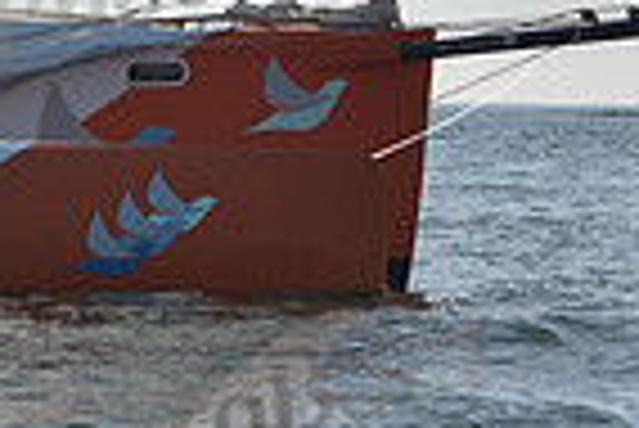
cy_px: -228
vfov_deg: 4.8
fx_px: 5082
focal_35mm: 286
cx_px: -248
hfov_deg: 7.1
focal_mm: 70
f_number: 5.6
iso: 250
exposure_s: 1/1000
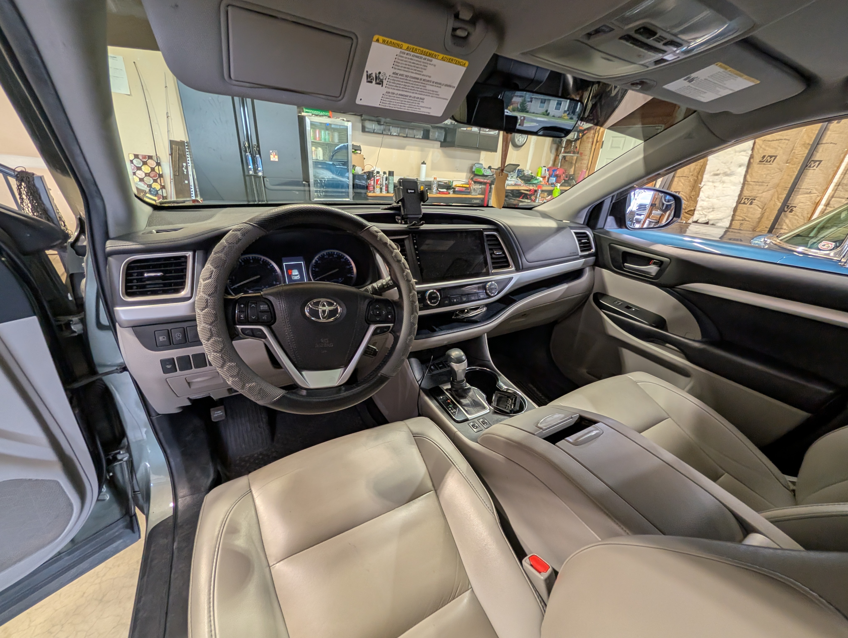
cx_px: 424
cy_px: 319
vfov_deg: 94.6
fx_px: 294
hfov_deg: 110.5
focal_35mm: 12
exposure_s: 1/40
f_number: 1.7
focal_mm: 2.02
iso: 66
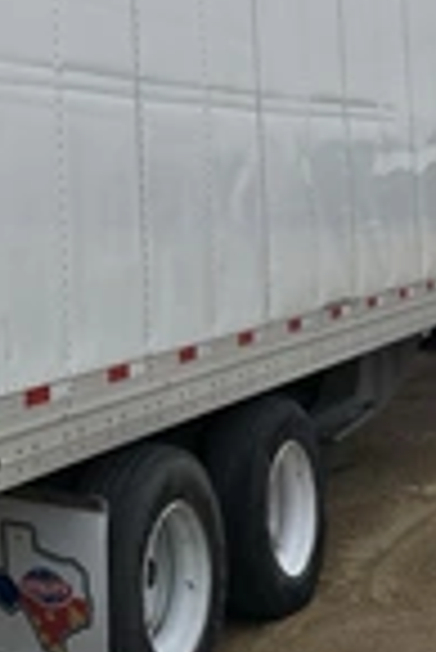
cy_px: 135
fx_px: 1196
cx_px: -184
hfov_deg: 18.7
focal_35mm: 66
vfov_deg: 29.8
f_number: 1.7
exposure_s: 1/250
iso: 12
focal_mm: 6.3
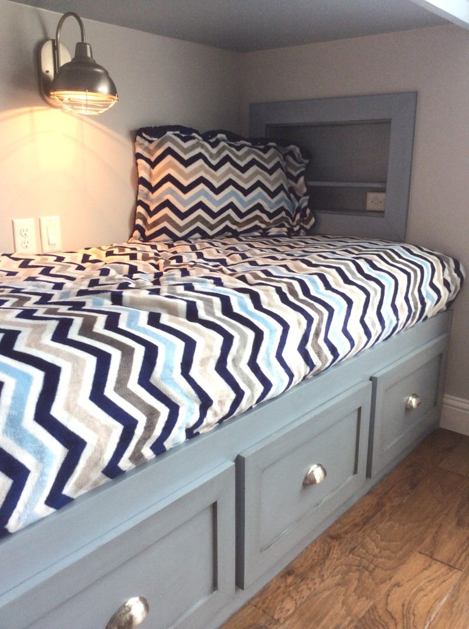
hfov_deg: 42.8
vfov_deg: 55.4
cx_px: 234
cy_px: 314
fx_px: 598
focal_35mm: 33
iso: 40
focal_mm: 3.3
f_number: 2.4
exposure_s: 1/40
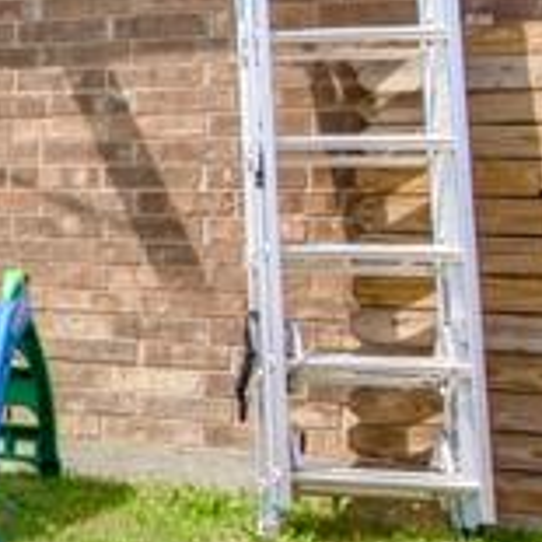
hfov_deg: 12.1
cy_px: 224
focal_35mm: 90
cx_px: -983
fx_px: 1594
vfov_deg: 19.3
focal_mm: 16
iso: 100
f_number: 9
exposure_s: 1/100
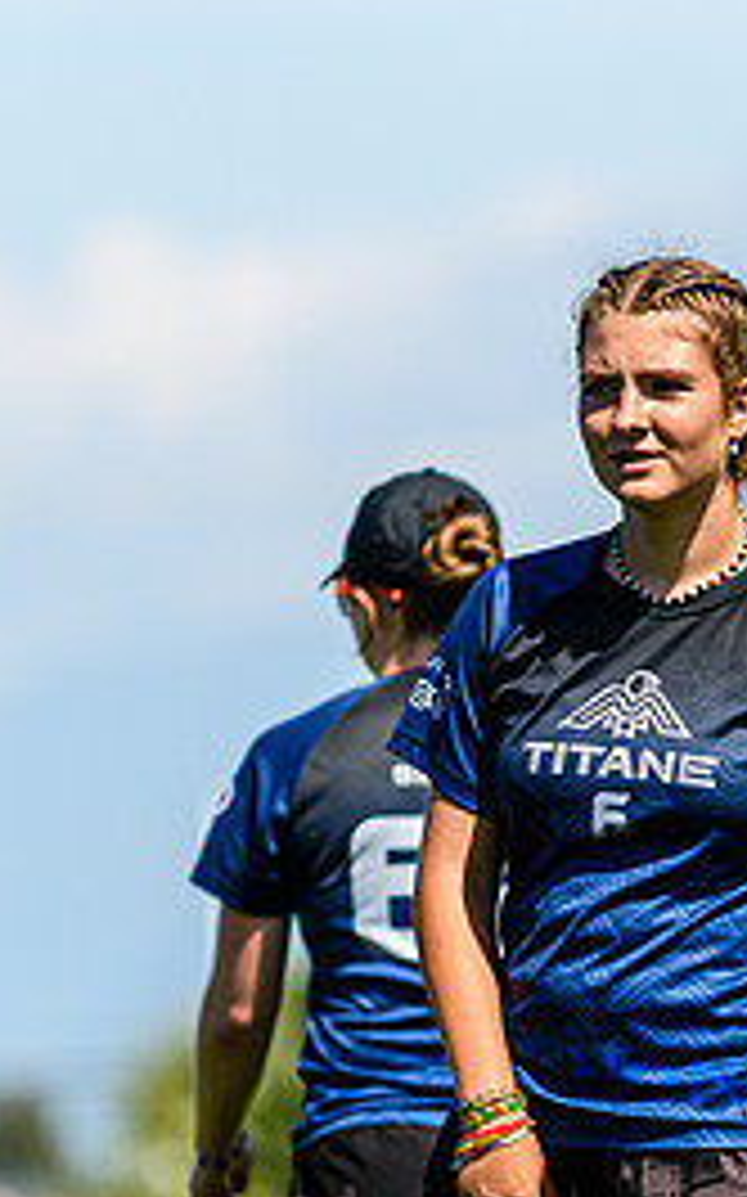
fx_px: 21782
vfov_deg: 3.1
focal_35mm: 668
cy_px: 704
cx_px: 720
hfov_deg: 2.0
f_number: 3.2
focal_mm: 200
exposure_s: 1/1250
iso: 100
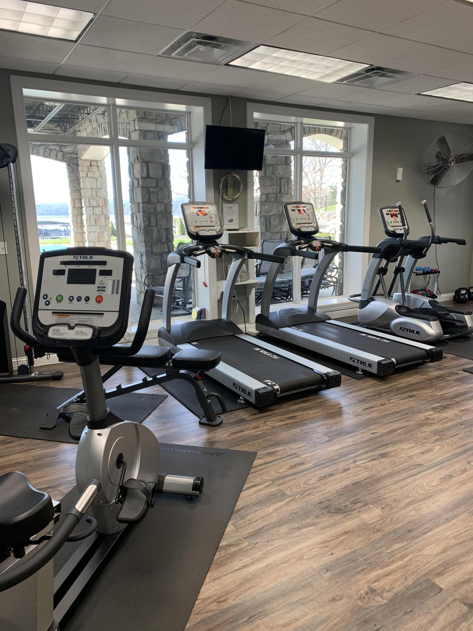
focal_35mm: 26
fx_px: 474
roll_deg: +0.6
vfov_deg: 67.3
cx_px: 236
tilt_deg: -12.2
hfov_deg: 53.1
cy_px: 316
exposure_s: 1/60
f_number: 1.8
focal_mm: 4.25
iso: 50
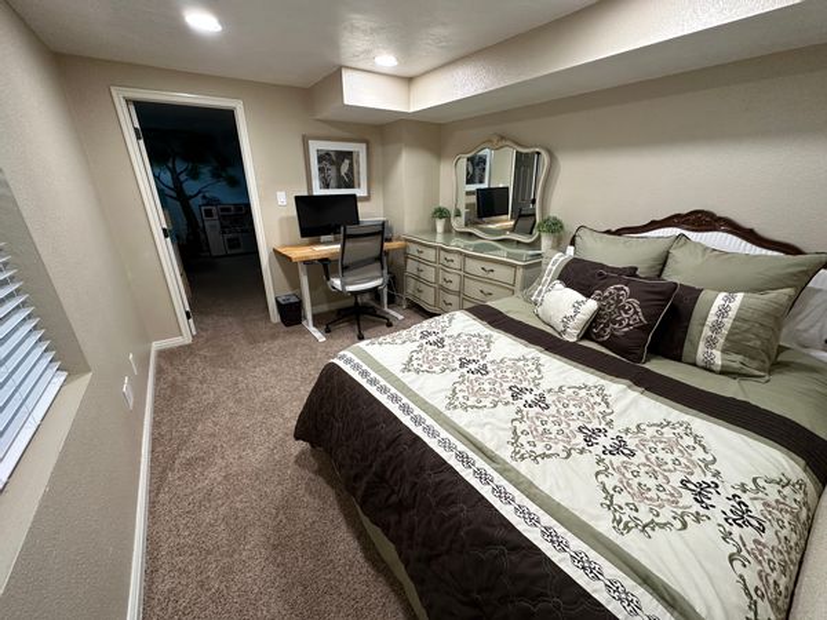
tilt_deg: -21.1
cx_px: 414
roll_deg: +0.2
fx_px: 334
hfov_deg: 102.1
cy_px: 310
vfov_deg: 85.7
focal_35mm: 14
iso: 160
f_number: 2.2
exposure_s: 1/60
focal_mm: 2.22
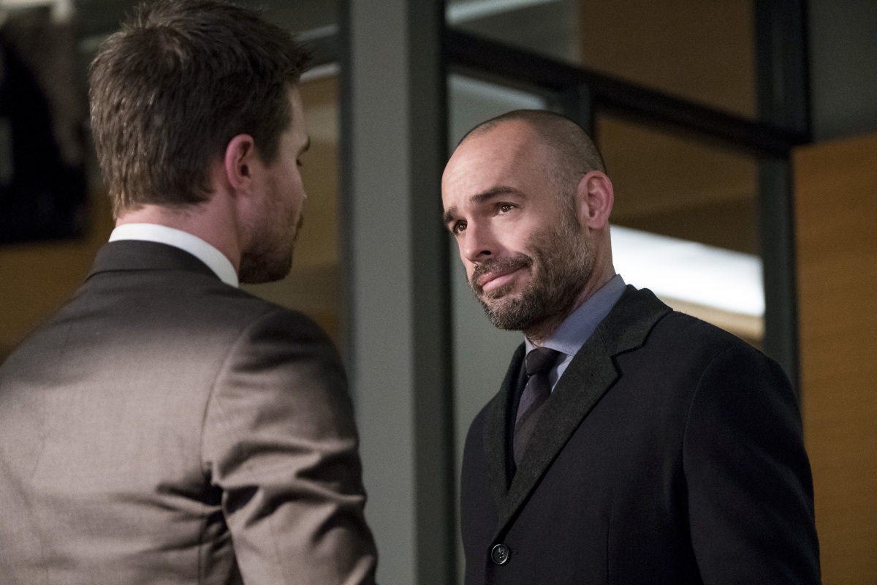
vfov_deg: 12.2
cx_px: 438
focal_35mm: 112
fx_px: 2728
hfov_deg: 18.3
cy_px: 292
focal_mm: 74.4
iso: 8000
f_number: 3.2
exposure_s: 1/400
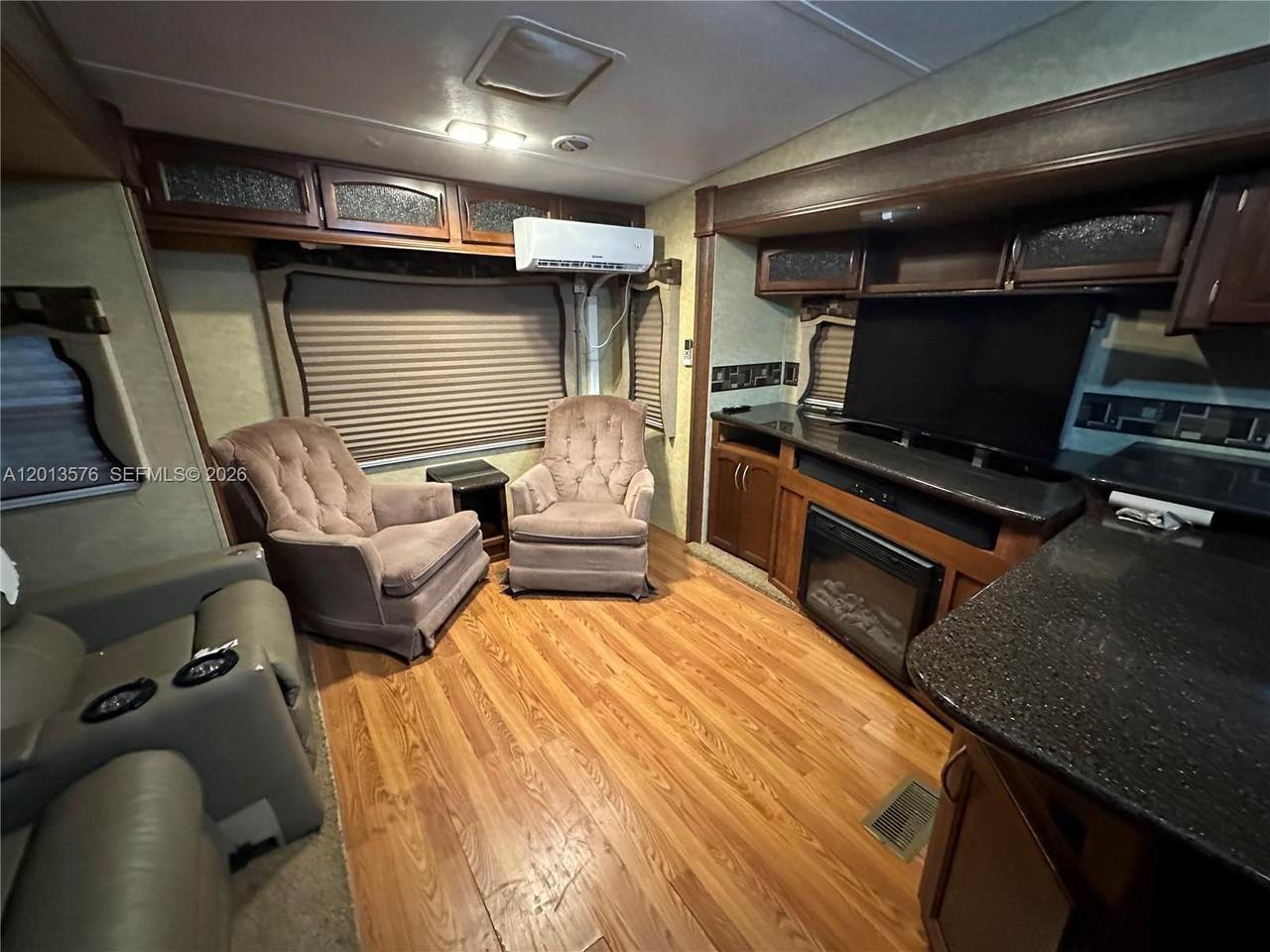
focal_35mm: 14
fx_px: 514
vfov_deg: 85.7
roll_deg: +0.3
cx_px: 635
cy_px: 476
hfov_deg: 102.1
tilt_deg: -17.7
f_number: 2.2
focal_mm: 2.22
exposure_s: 1/43
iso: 1250
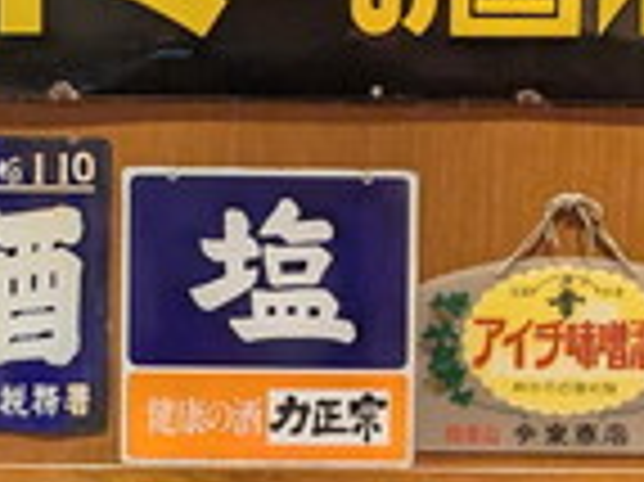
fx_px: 2249
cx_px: 230
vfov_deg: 12.1
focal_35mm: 121
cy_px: 455
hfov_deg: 16.3
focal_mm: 4.38
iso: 387
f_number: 1.73
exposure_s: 1/99.9
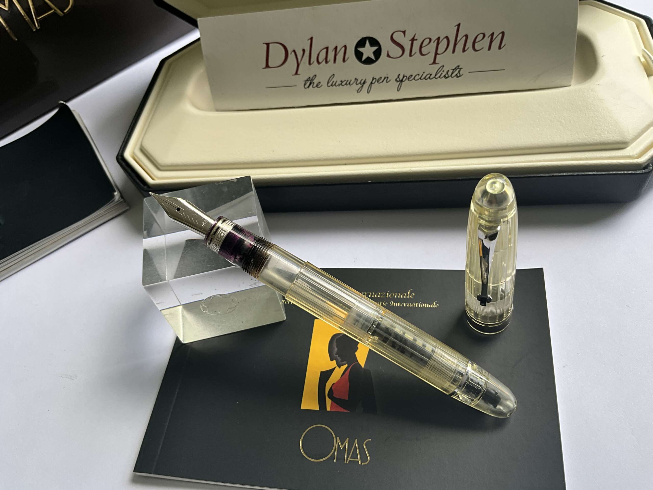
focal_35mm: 29
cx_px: 326
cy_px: 245
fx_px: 547
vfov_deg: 48.2
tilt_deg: -53.5
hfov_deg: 61.7
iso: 25
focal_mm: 3
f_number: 1.8
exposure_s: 1/122
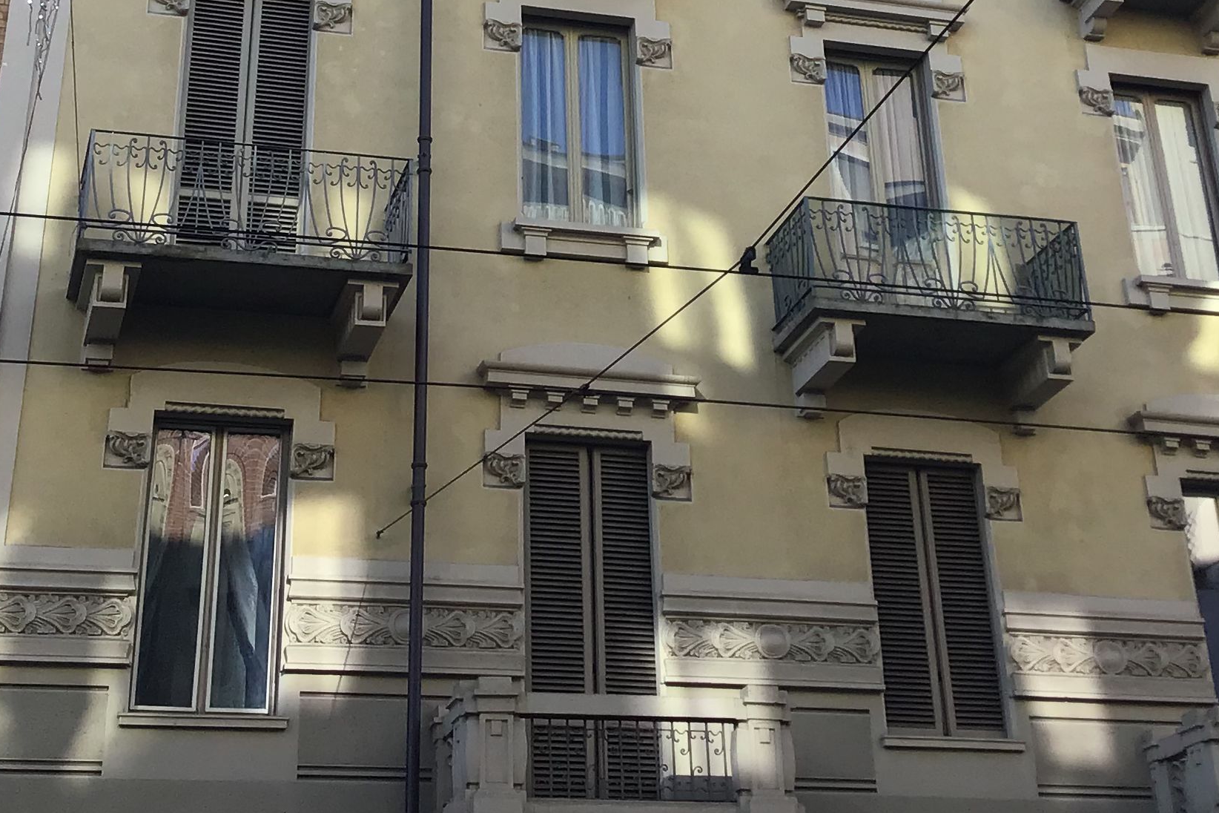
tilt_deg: +31.6
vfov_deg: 20.6
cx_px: 609
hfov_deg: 31.4
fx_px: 2167
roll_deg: +2.7
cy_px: 1
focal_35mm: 64
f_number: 2.4
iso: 25
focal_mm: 3.3
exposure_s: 1/381
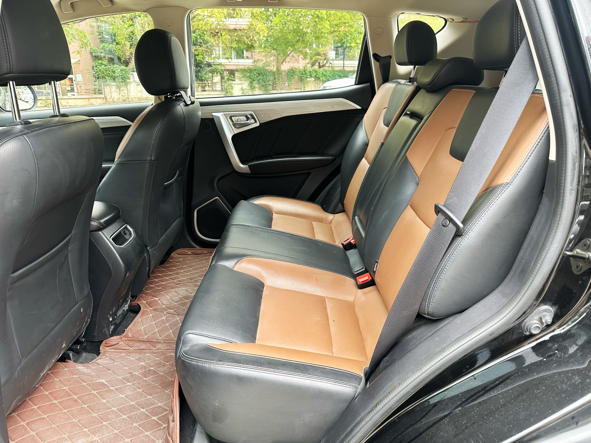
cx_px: 296
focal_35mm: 24
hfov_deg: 71.6
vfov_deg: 56.8
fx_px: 410
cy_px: 222
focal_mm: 6.86
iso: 80
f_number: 1.78
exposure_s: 1/172
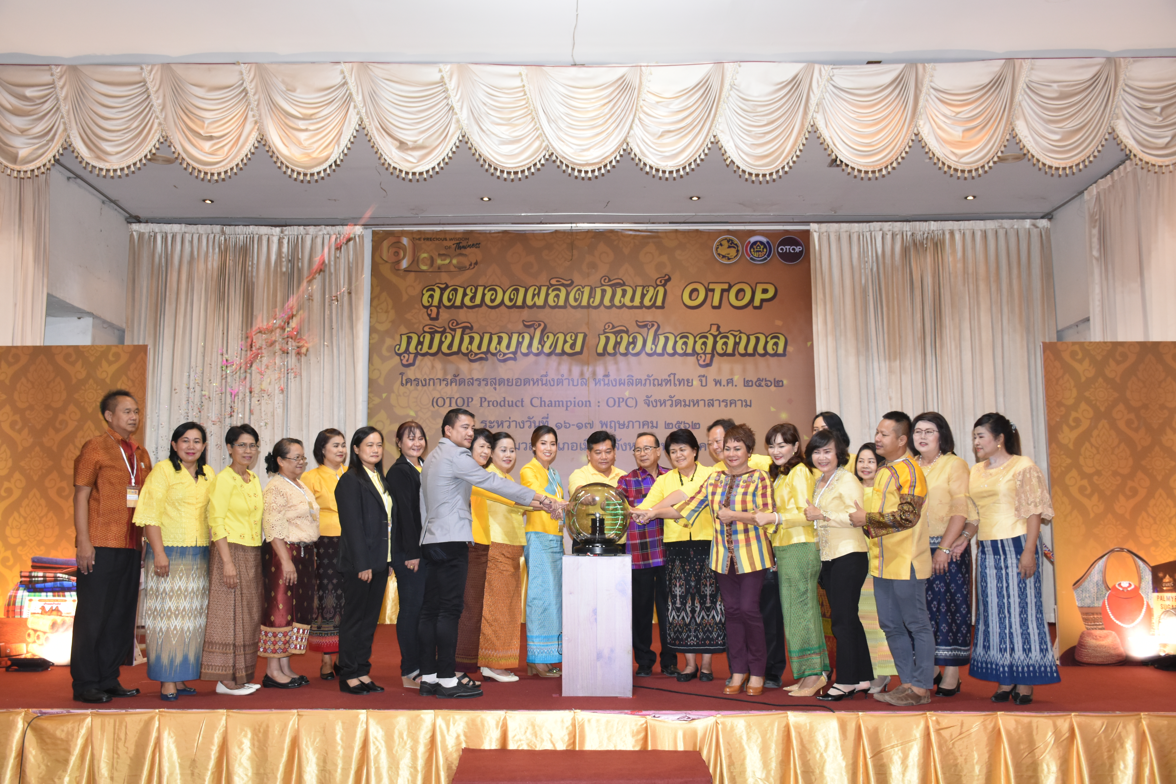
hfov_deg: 57.2
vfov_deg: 40.0
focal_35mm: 33
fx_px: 1078
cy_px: 392
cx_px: 588
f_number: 3.5
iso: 800
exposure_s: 1/60
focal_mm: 22
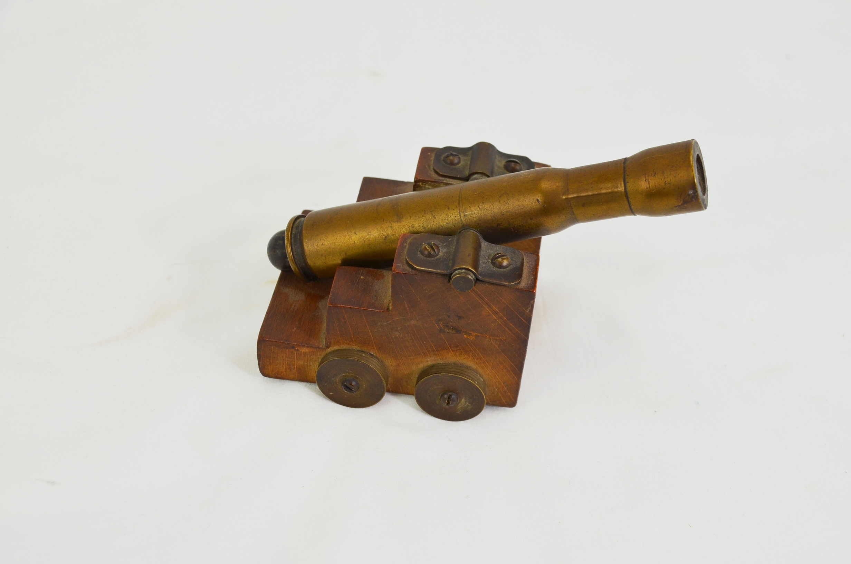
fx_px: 1345
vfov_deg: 23.7
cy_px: 282
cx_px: 426
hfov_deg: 35.1
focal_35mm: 57
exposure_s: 1/125
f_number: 5.6
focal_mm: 38
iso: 320
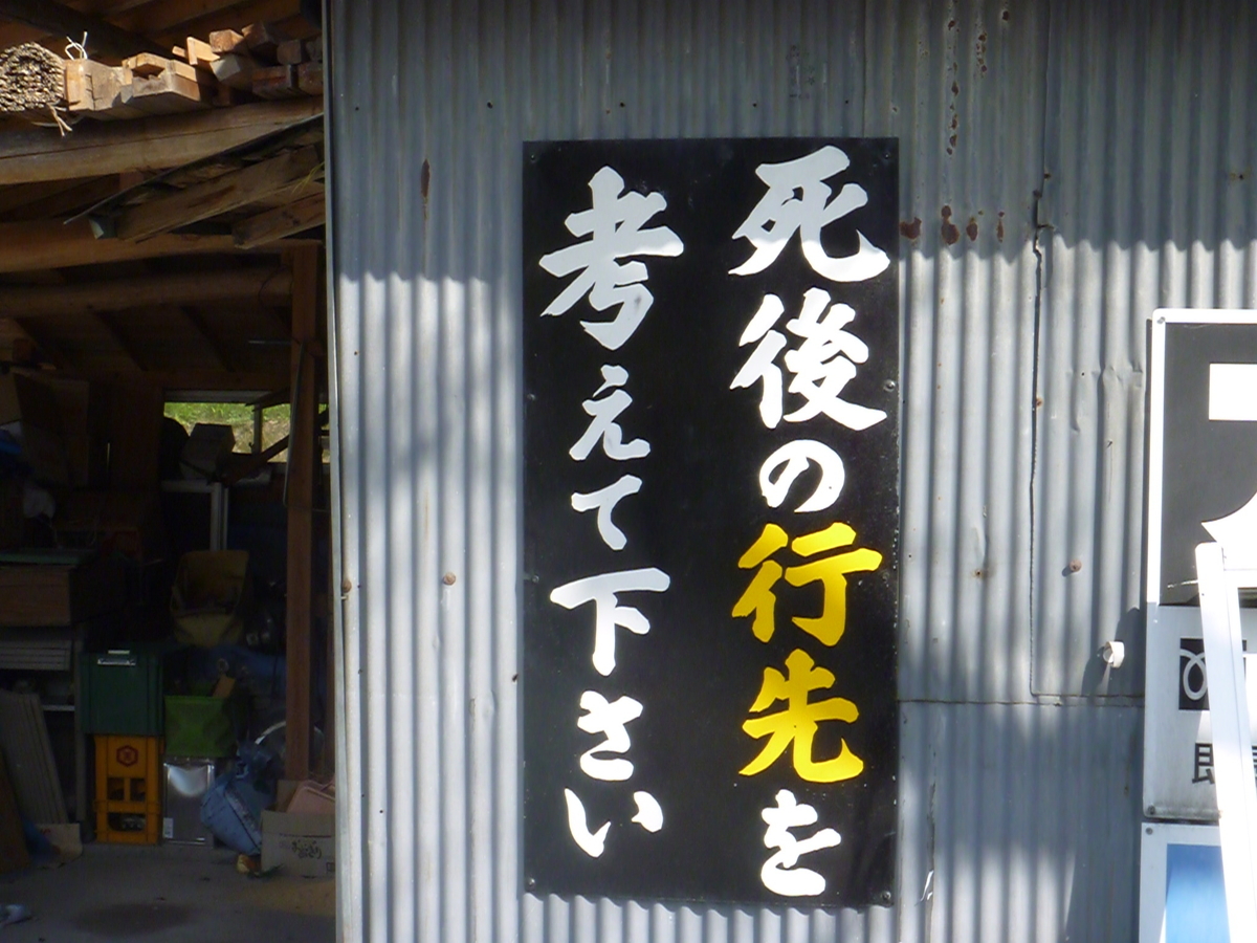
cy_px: 472
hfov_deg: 24.1
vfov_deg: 18.2
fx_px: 2941
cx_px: 628
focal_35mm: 81
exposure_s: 1/640
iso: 500
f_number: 7.1
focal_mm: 14.5
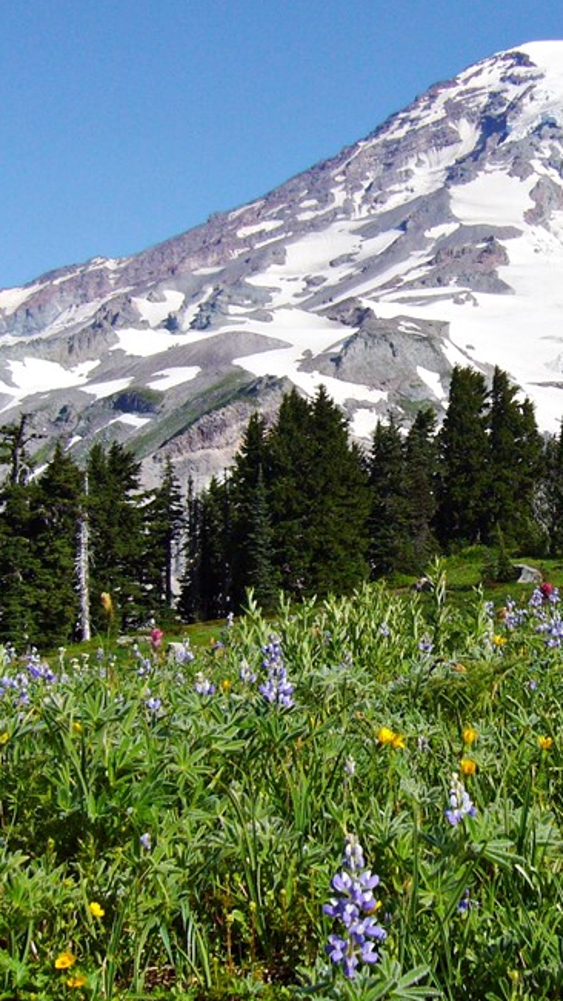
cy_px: 484
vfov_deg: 34.9
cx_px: 497
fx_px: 1593
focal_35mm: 60
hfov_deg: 19.7
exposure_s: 1/800
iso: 100
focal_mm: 5.8
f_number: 5.6
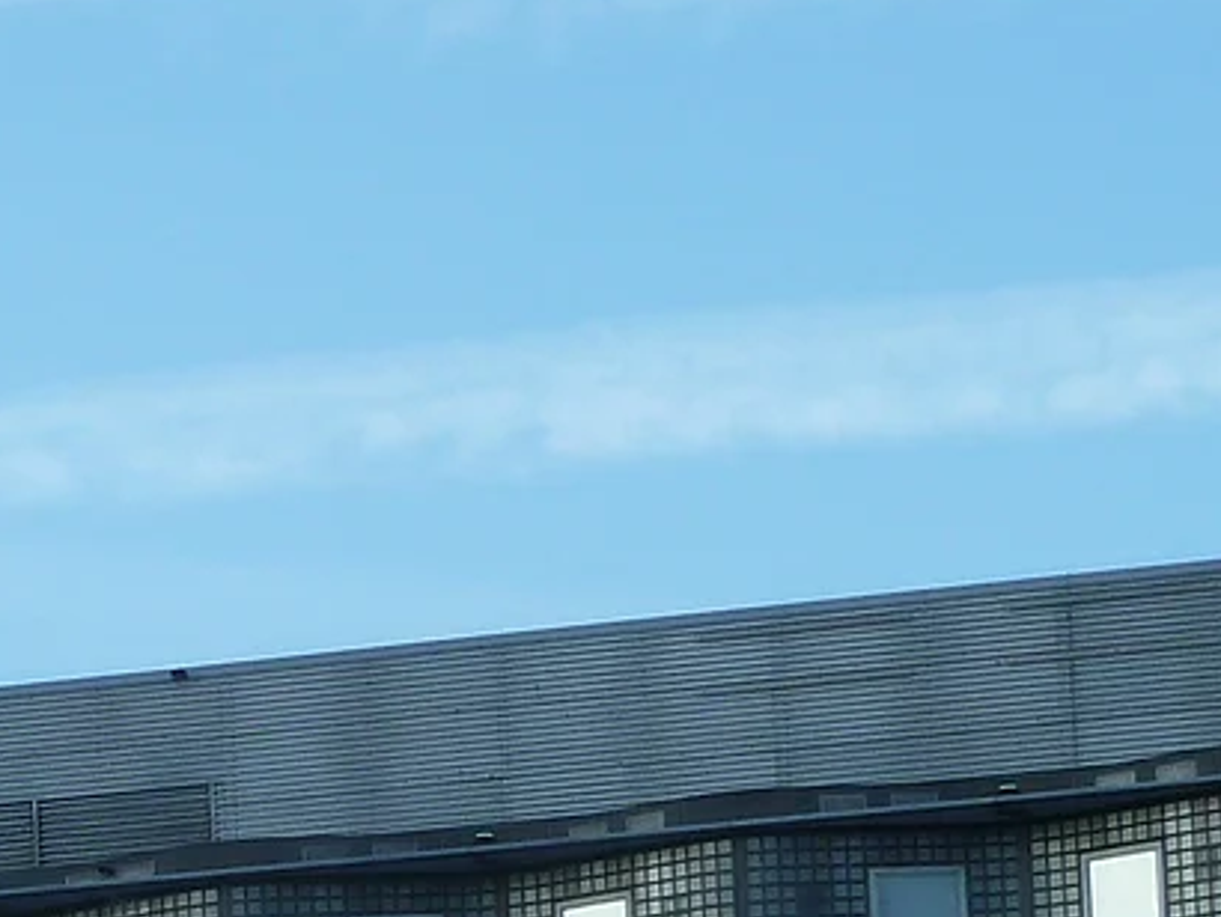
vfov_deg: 5.4
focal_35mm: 276
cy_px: 1075
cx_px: -706
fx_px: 9741
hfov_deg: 7.0
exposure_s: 1/320
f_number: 3.9
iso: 80
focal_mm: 9.7
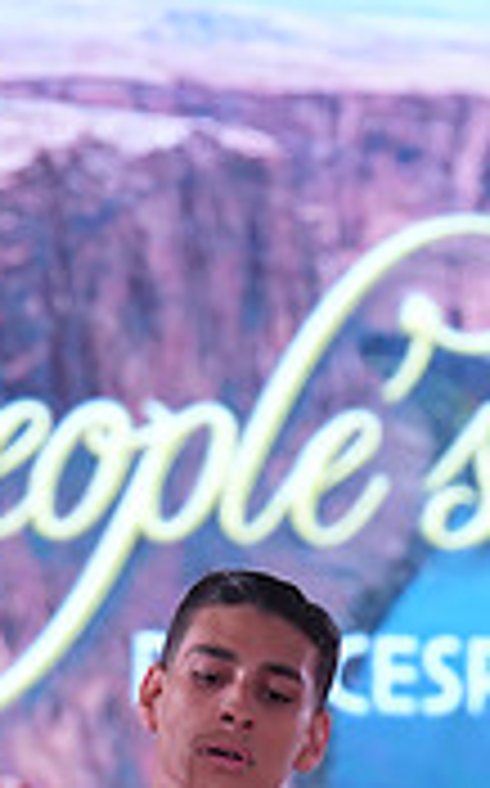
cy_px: 1288
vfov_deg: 4.7
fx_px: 9489
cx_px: 227
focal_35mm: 443
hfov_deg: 3.0
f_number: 4
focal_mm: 131
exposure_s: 1/400
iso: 1250
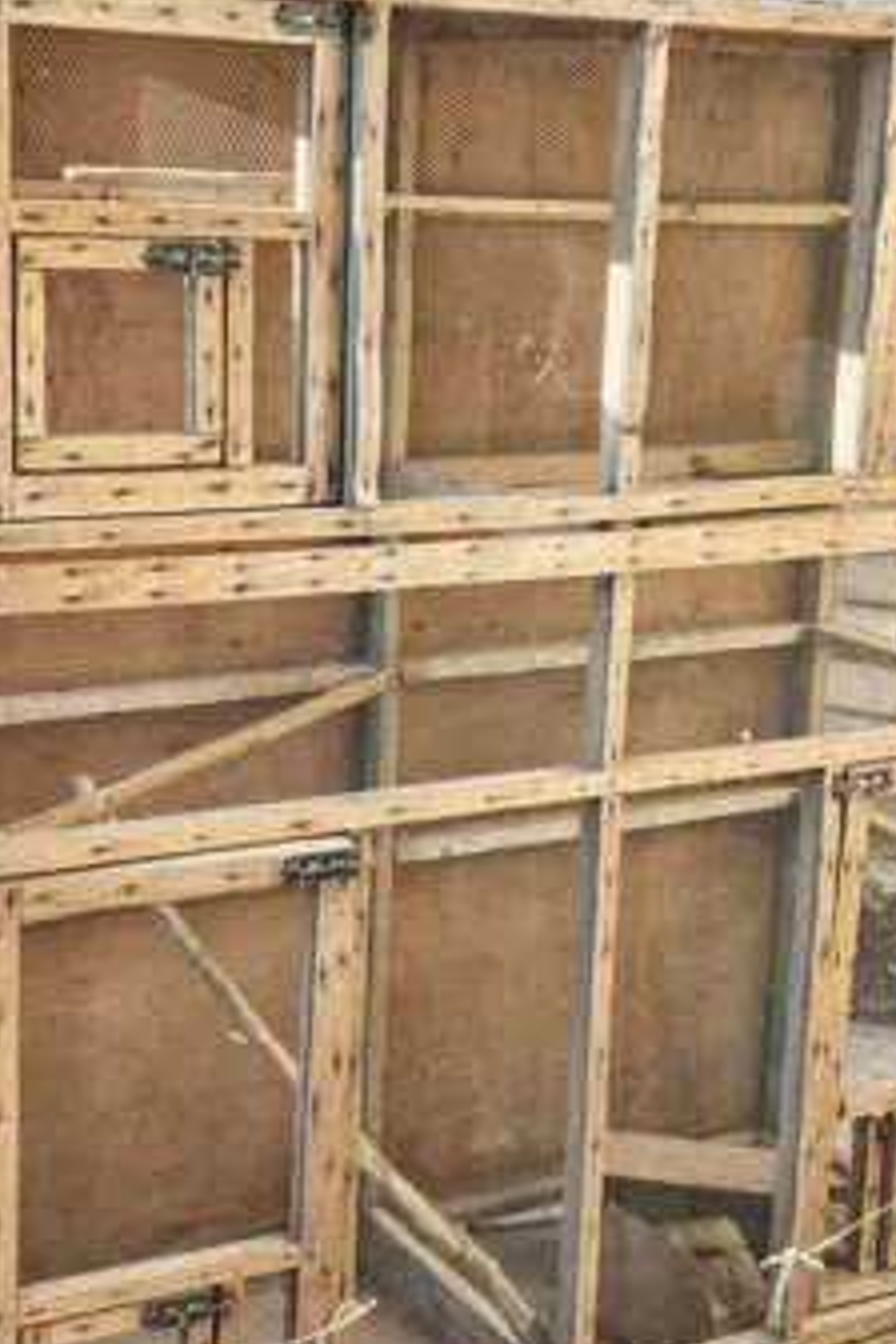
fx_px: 2128
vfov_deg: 35.1
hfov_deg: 23.8
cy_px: 664
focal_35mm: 57
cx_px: 464
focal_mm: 6.62
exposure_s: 1/225
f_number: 1.67
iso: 125
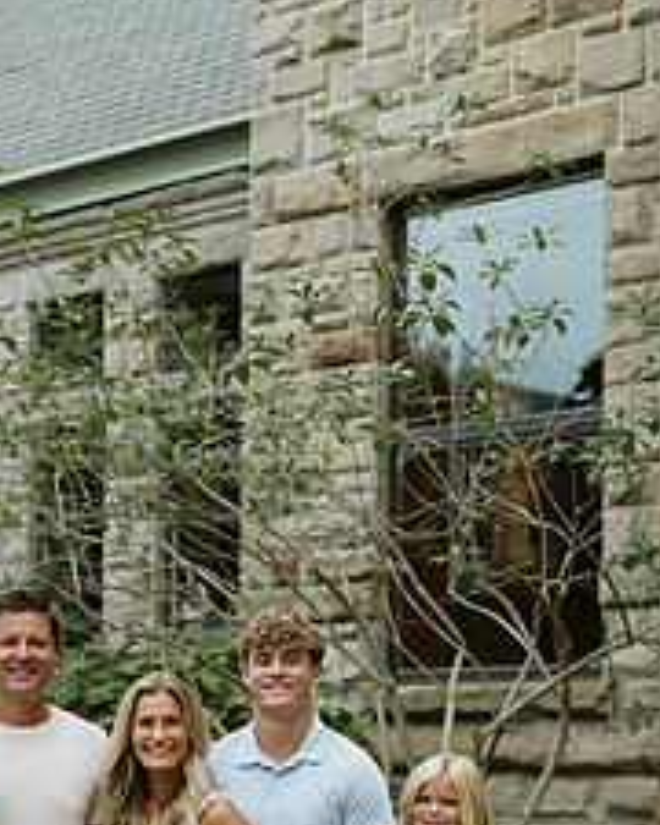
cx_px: 165
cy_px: 741
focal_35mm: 94
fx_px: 2295
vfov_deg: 20.0
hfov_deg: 16.3
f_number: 2.8
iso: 640
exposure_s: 1/320
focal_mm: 50
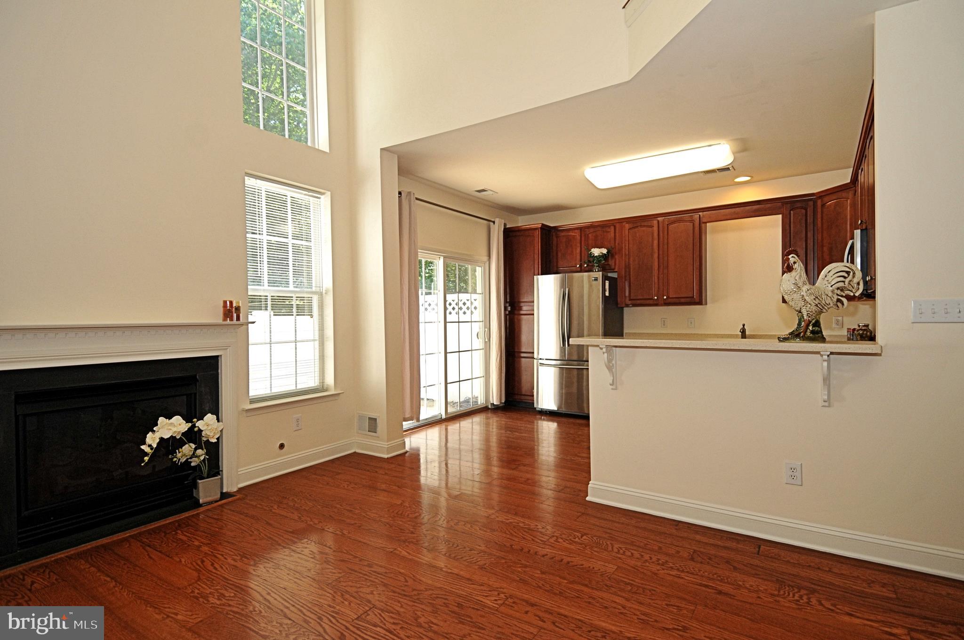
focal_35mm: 18
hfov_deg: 90.1
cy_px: 320
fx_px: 481
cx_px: 482
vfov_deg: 67.2
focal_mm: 12
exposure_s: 1/50
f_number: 5
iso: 400
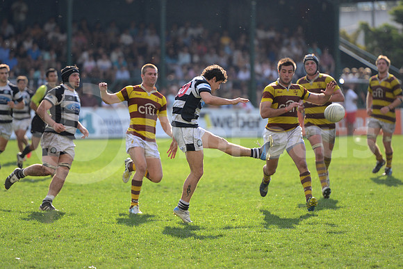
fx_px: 2183
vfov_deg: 7.0
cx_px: 202
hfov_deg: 10.5
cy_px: 134
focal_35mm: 195
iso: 320
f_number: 2.8
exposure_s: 1/1250
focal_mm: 195
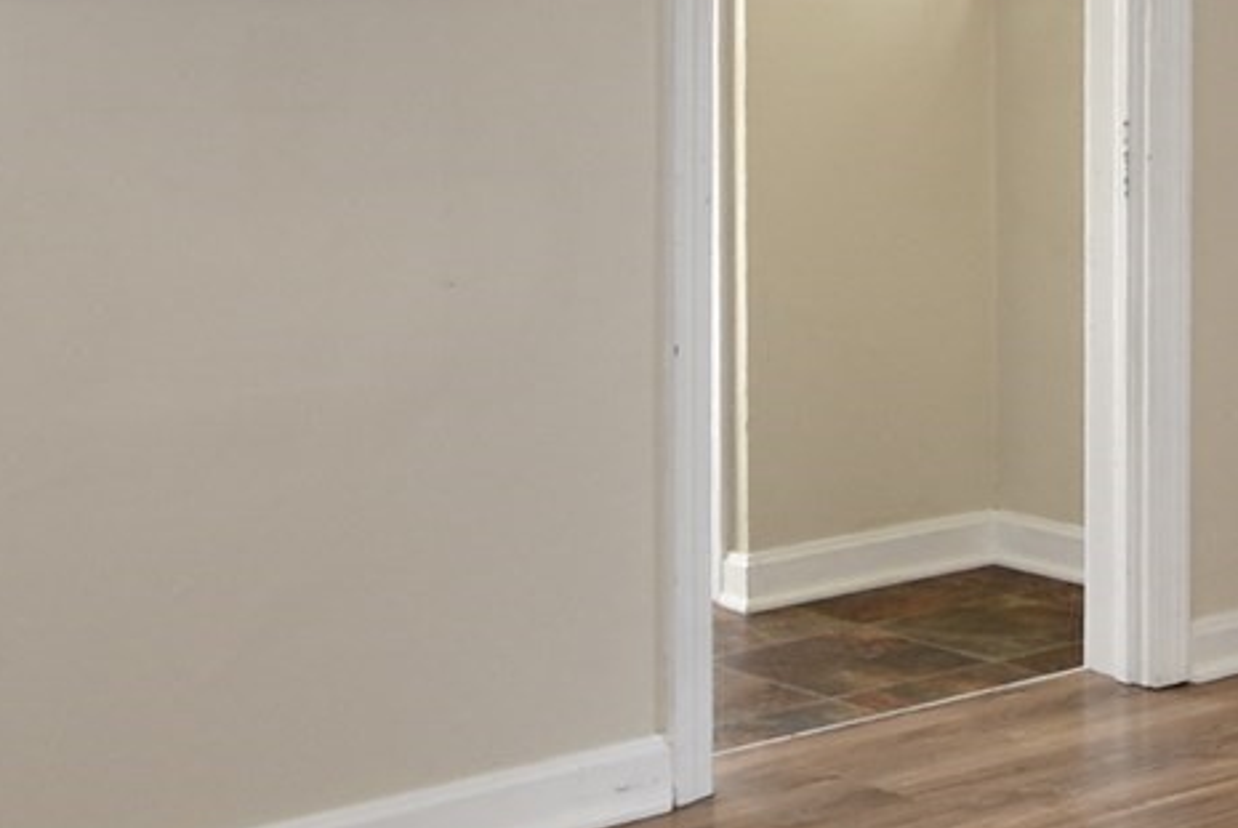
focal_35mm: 66
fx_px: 2272
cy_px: 116
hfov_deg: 28.2
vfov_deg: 20.3
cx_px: 1302
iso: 200
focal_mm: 10
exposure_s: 1/60
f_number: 4
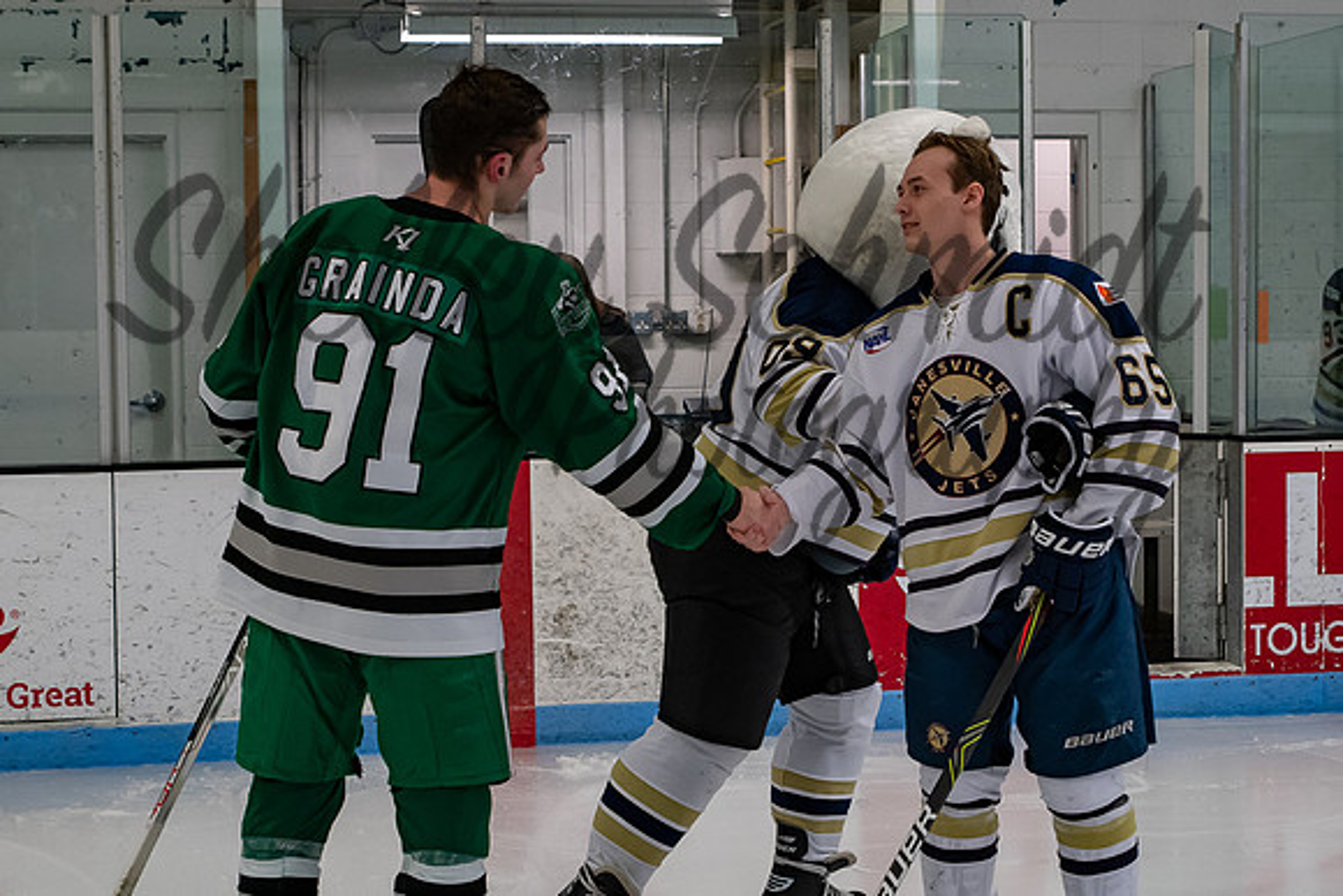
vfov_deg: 20.2
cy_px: 414
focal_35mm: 67
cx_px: 683
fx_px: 2509
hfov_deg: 30.0
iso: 1250
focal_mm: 38
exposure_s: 1/250
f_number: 4
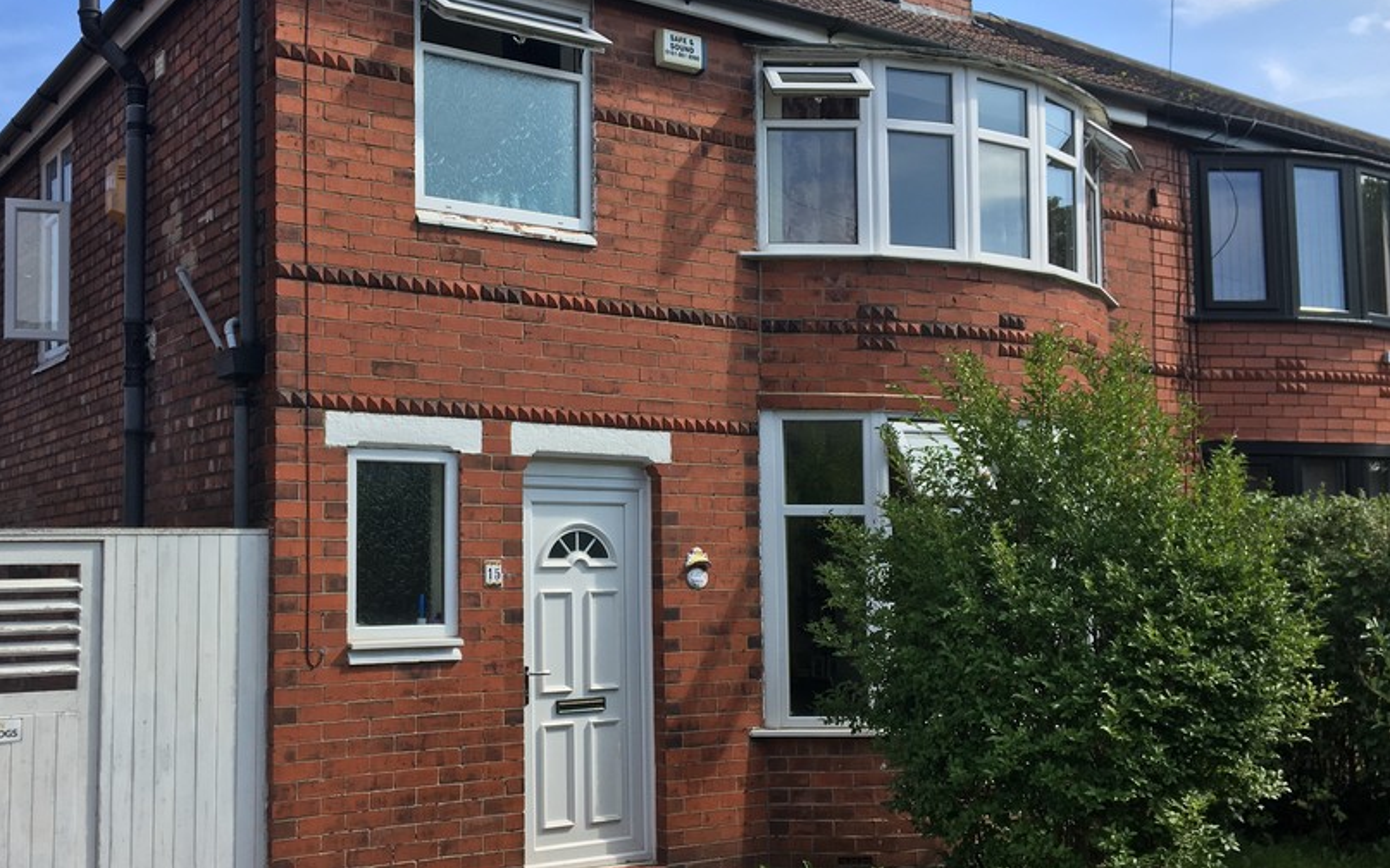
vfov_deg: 32.7
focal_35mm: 39
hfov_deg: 50.0
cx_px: 549
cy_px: 456
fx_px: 1477
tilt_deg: +6.4
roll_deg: -1.4
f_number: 2.2
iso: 25
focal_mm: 4.15
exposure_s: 1/1202
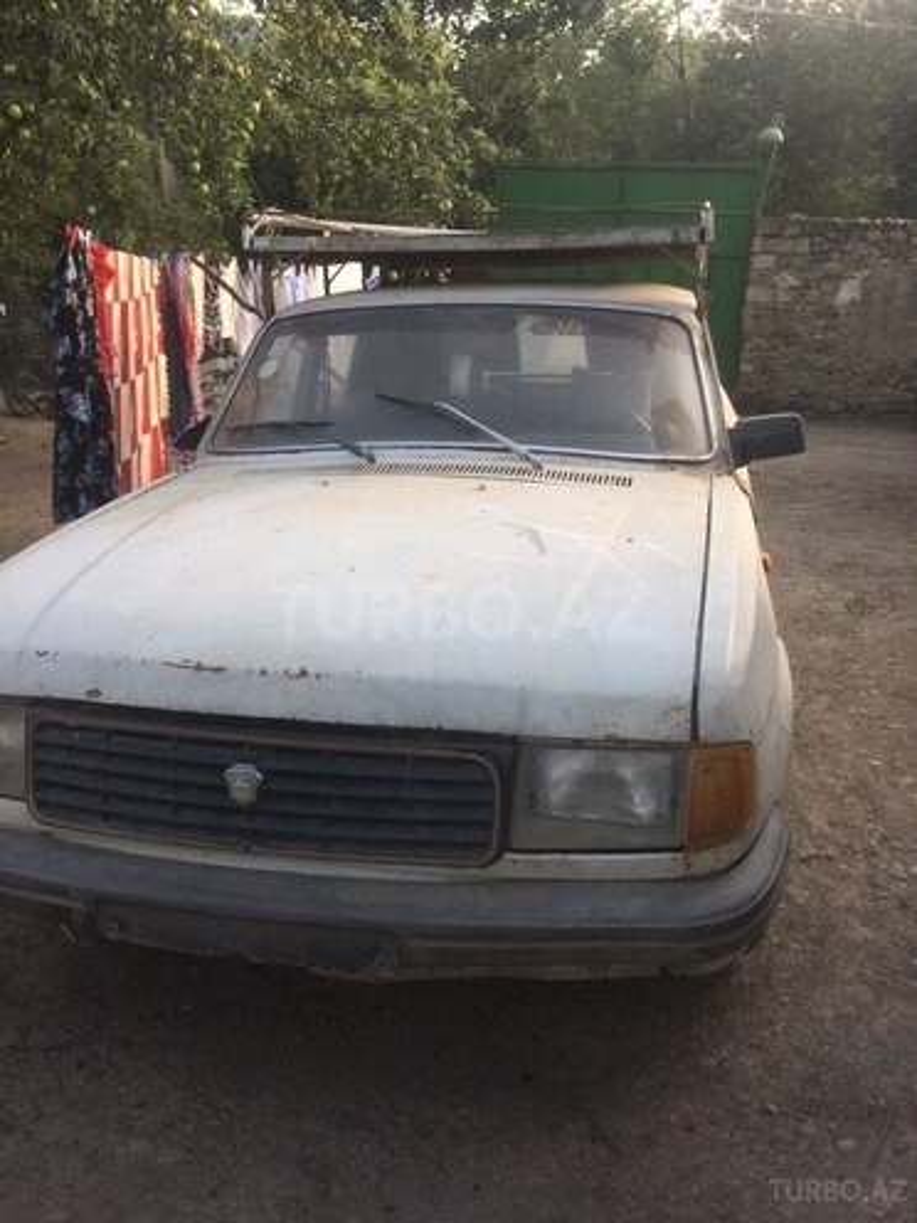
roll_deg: -3.6
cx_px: 458
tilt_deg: -18.4
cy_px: 612
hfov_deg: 48.2
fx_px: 1024
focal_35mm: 29
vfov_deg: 61.7
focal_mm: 4.15
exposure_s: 1/402
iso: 32
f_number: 2.2
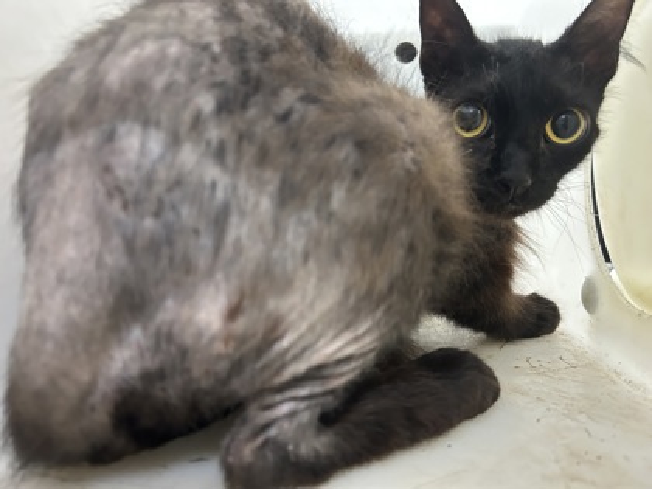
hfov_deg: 67.3
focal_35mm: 26
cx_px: 326
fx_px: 490
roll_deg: +1.2
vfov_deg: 53.1
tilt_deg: -4.8
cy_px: 244
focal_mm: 5.7
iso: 400
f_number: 1.5
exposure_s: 1/60
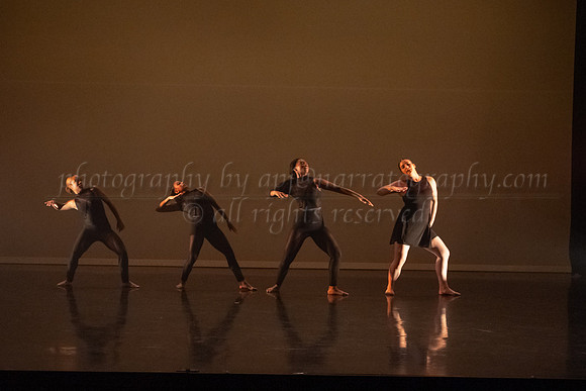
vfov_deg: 15.2
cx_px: 315
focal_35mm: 90
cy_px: 217
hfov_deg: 22.6
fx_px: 1466
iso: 4000
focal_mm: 65
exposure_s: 1/320
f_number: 3.2
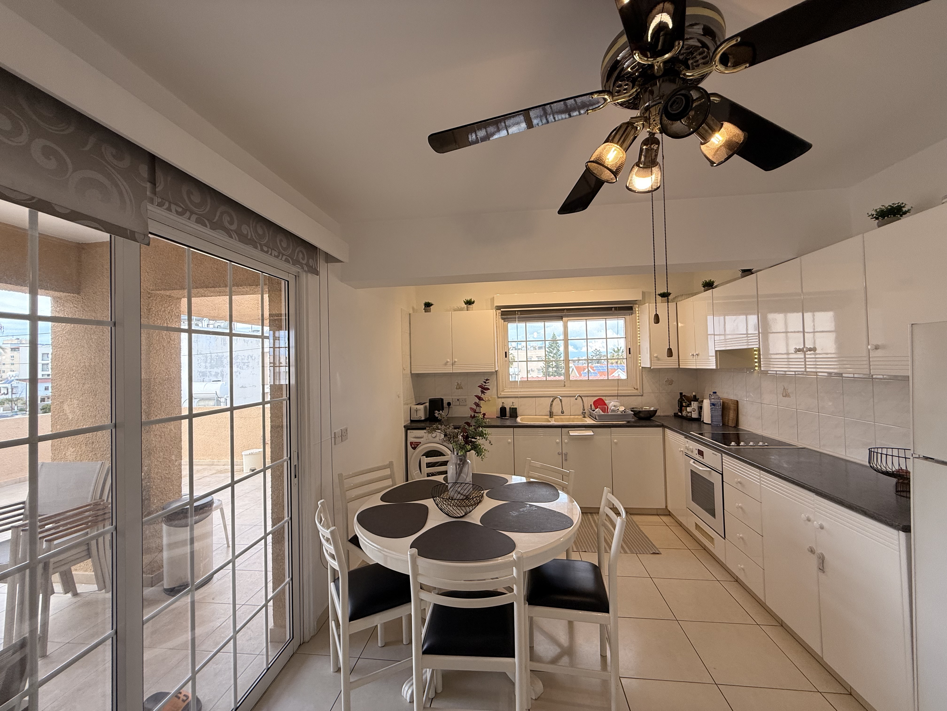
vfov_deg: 85.7
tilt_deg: +2.0
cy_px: 356
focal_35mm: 14
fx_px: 383
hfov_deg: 102.1
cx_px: 474
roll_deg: +1.3
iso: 80
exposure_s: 1/99
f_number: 2.2
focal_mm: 2.22
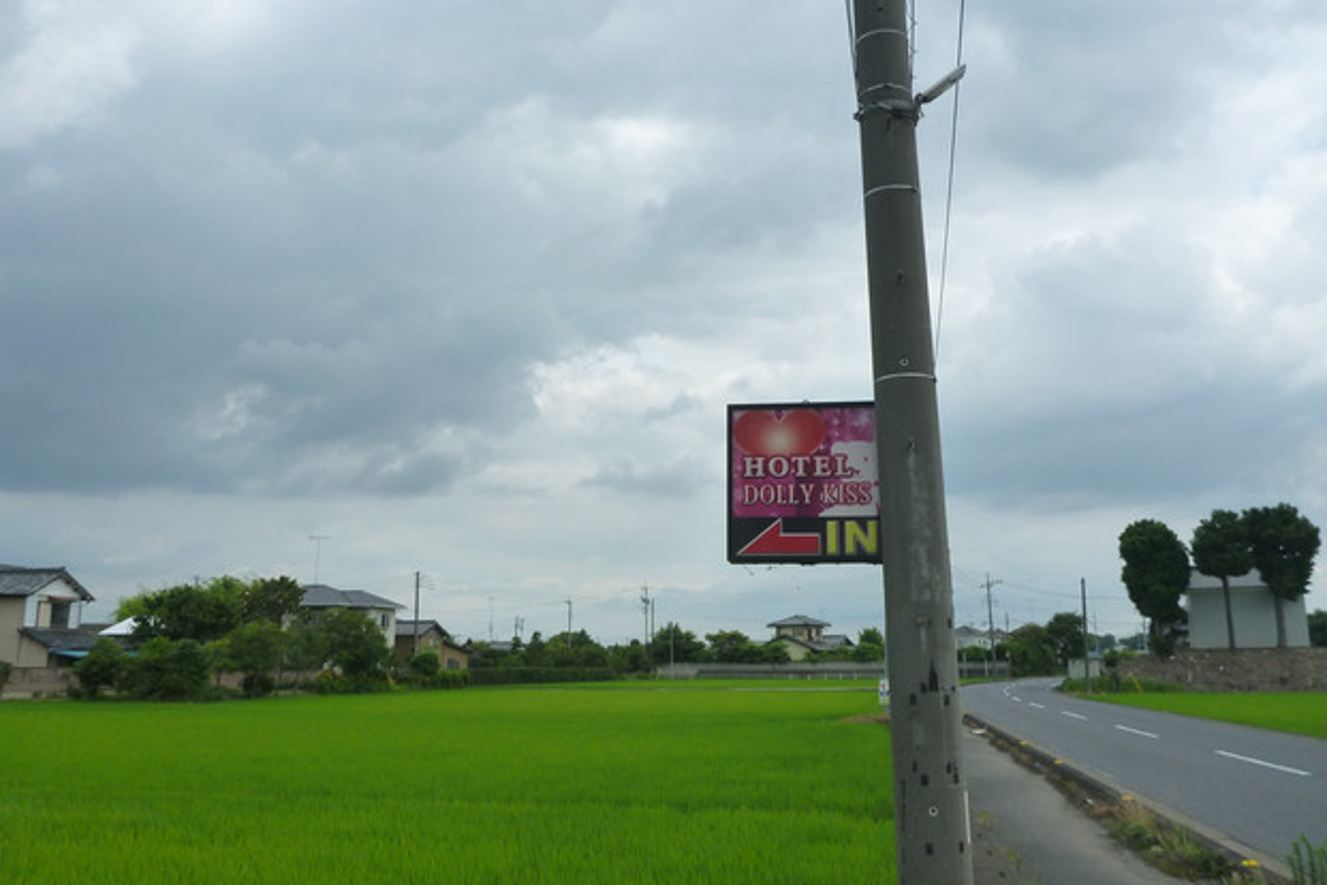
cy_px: 423
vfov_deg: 43.6
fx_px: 1106
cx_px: 682
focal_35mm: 30
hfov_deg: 61.9
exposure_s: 1/125
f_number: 10
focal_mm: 4.9
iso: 160
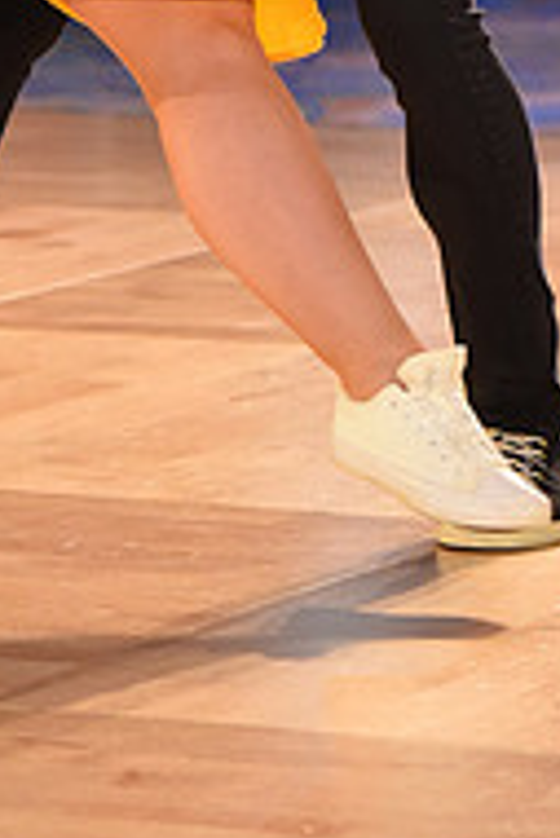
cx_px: -11
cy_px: -357
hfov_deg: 3.5
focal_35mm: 397
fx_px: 9246
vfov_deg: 5.2
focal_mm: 130
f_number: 4.5
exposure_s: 1/250
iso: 2000
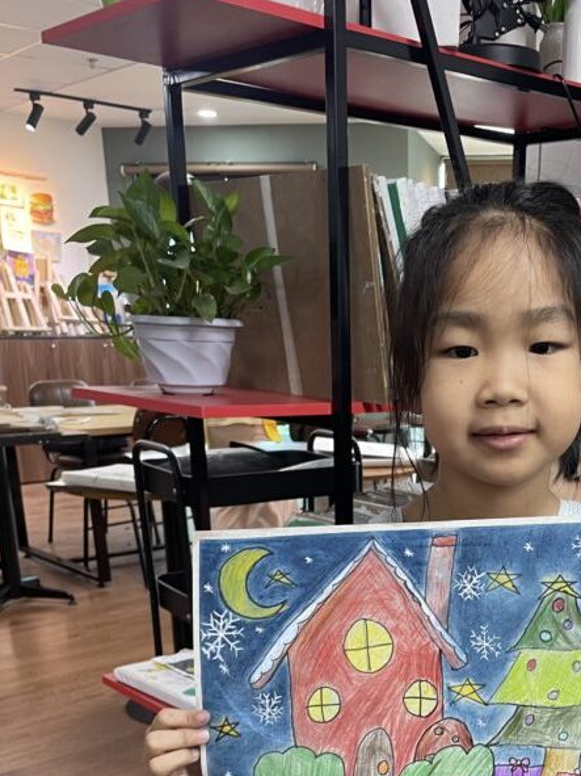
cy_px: 646
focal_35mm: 44
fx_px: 985
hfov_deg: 32.1
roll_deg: -0.3
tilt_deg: -17.8
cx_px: 449
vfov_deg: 40.7
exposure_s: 1/50
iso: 64
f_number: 1.6
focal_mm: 4.2
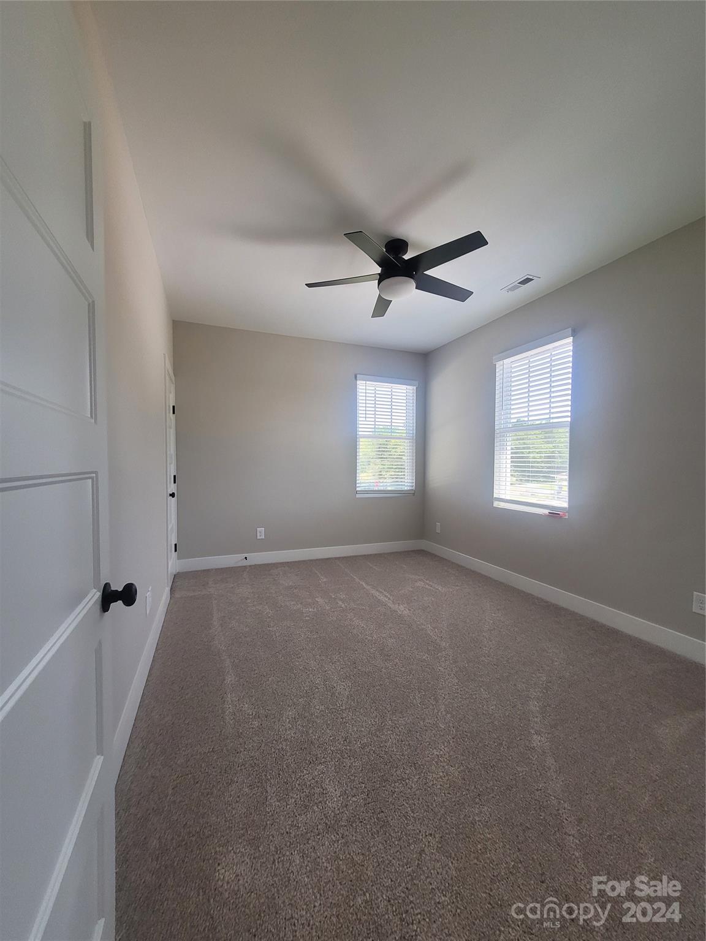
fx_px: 354
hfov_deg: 89.9
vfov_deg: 106.2
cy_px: 470
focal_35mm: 13
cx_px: 353
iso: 125
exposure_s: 1/60
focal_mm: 1.74
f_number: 2.2
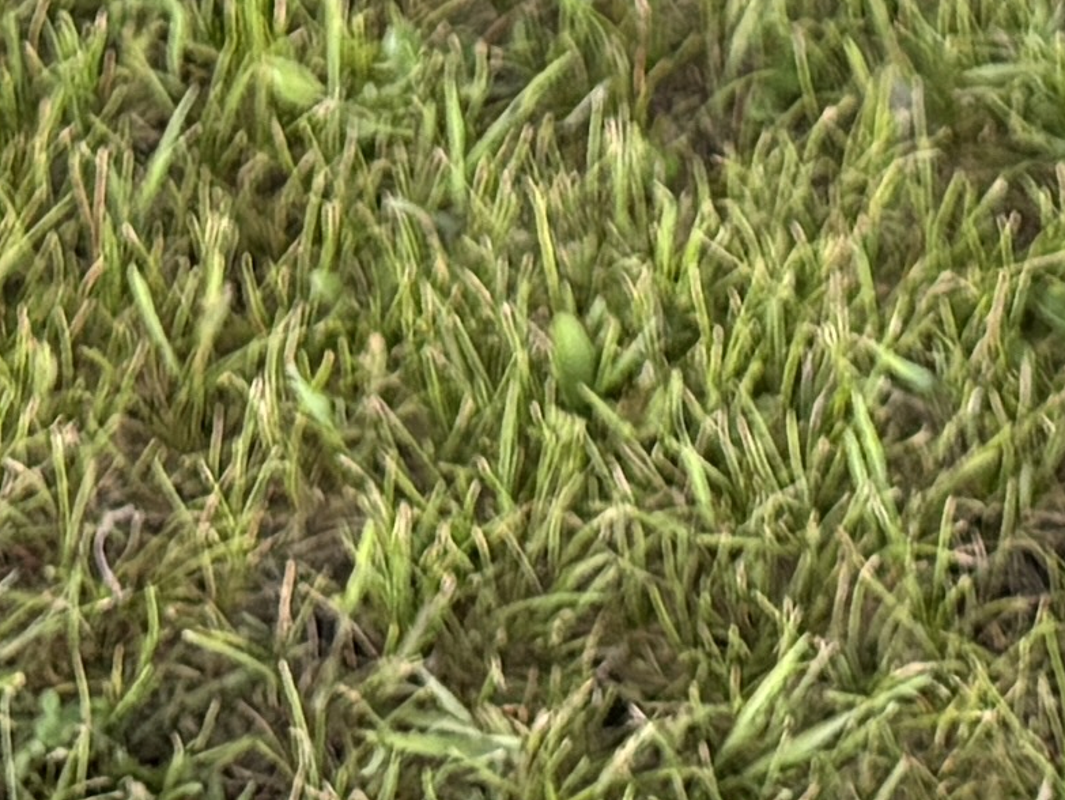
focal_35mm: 175
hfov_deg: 11.3
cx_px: 536
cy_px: -2103
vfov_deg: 7.0
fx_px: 5387
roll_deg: +1.7
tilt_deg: -19.6
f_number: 1.78
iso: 160
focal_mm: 6.76
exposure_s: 1/166
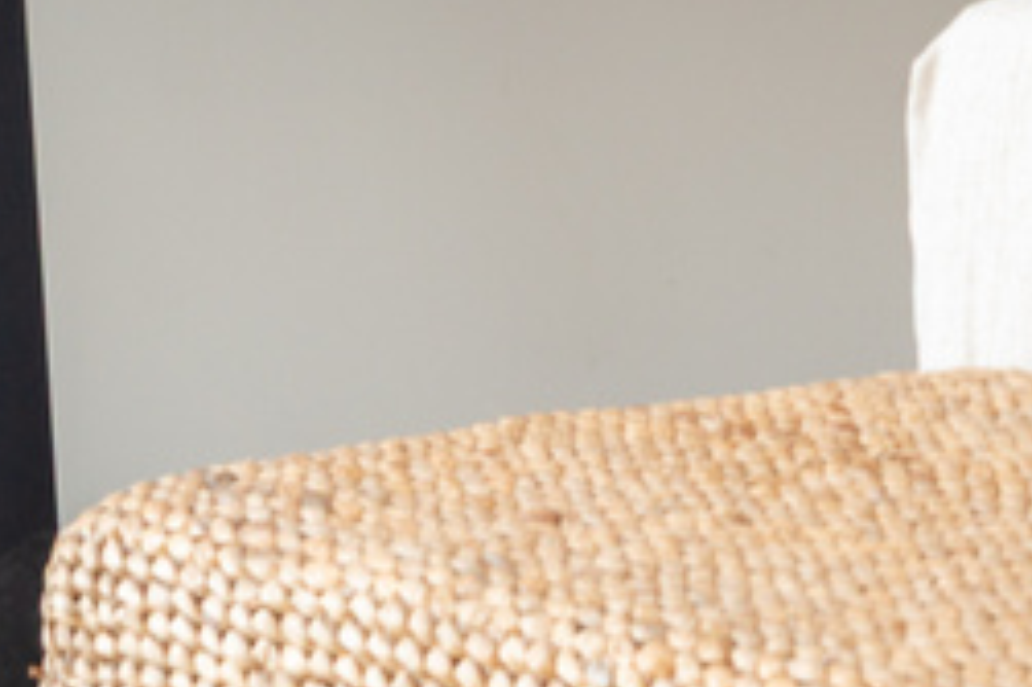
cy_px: -638
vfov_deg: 5.6
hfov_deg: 8.2
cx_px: 2072
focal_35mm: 239
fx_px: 6847
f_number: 8
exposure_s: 1/30
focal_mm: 50
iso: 100
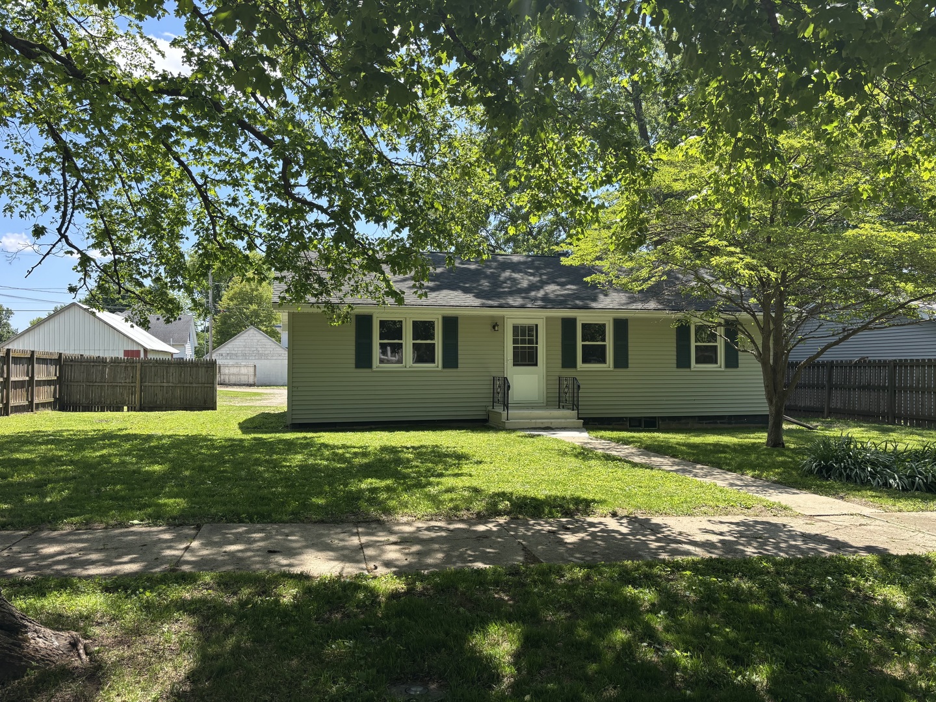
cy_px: 351
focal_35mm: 26
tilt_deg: +0.6
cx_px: 468
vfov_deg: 53.1
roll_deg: +0.3
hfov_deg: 67.3
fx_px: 703
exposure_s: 1/951
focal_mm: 5.96
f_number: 1.6
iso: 50
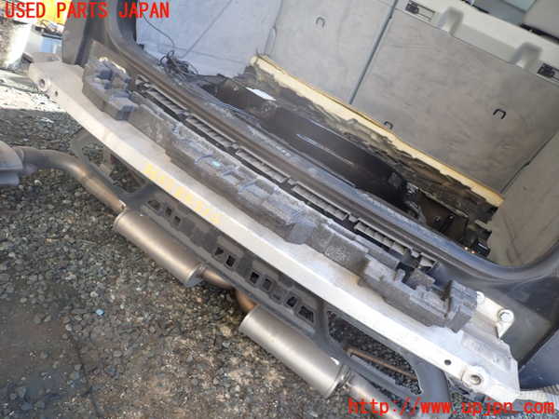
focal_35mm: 25
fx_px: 404
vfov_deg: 54.9
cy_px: 210
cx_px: 280
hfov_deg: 69.4
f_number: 2
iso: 100
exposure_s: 1/125
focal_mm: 4.5
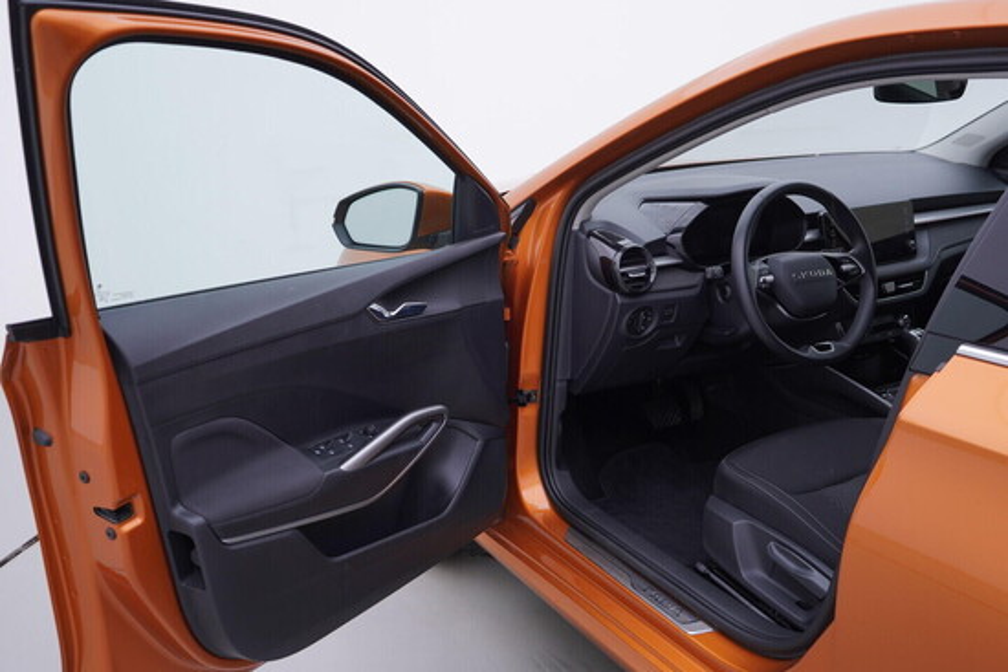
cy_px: 336
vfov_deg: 36.9
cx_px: 504
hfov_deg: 53.1
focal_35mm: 36
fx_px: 1008
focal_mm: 24
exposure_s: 1/60
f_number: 3.5
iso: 125
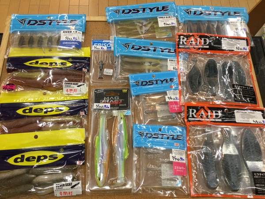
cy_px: 100
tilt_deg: -67.6
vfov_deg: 45.4
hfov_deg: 58.4
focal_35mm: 31
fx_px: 237
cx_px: 132
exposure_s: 1/40
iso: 25
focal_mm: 3.3
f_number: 2.4
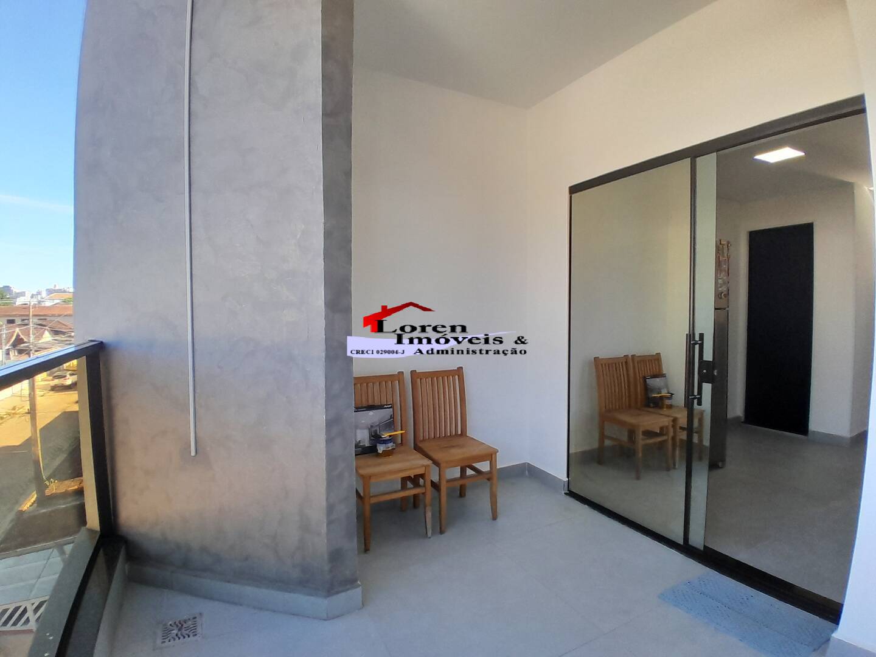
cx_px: 438
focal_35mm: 17
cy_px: 328
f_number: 2.2
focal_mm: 1.46
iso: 40
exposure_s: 1/228
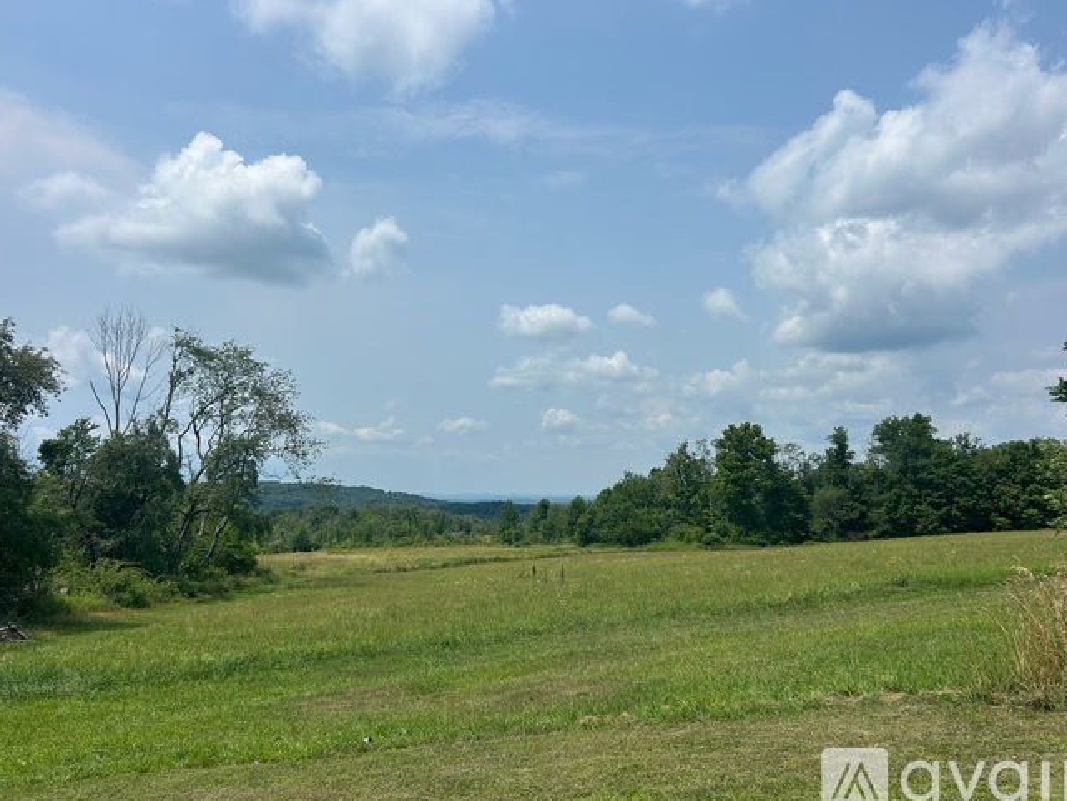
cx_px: 536
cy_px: 399
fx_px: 833
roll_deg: +0.8
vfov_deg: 51.4
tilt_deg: +5.0
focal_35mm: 27
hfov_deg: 65.3
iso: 50
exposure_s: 1/8696
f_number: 1.5
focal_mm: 5.7
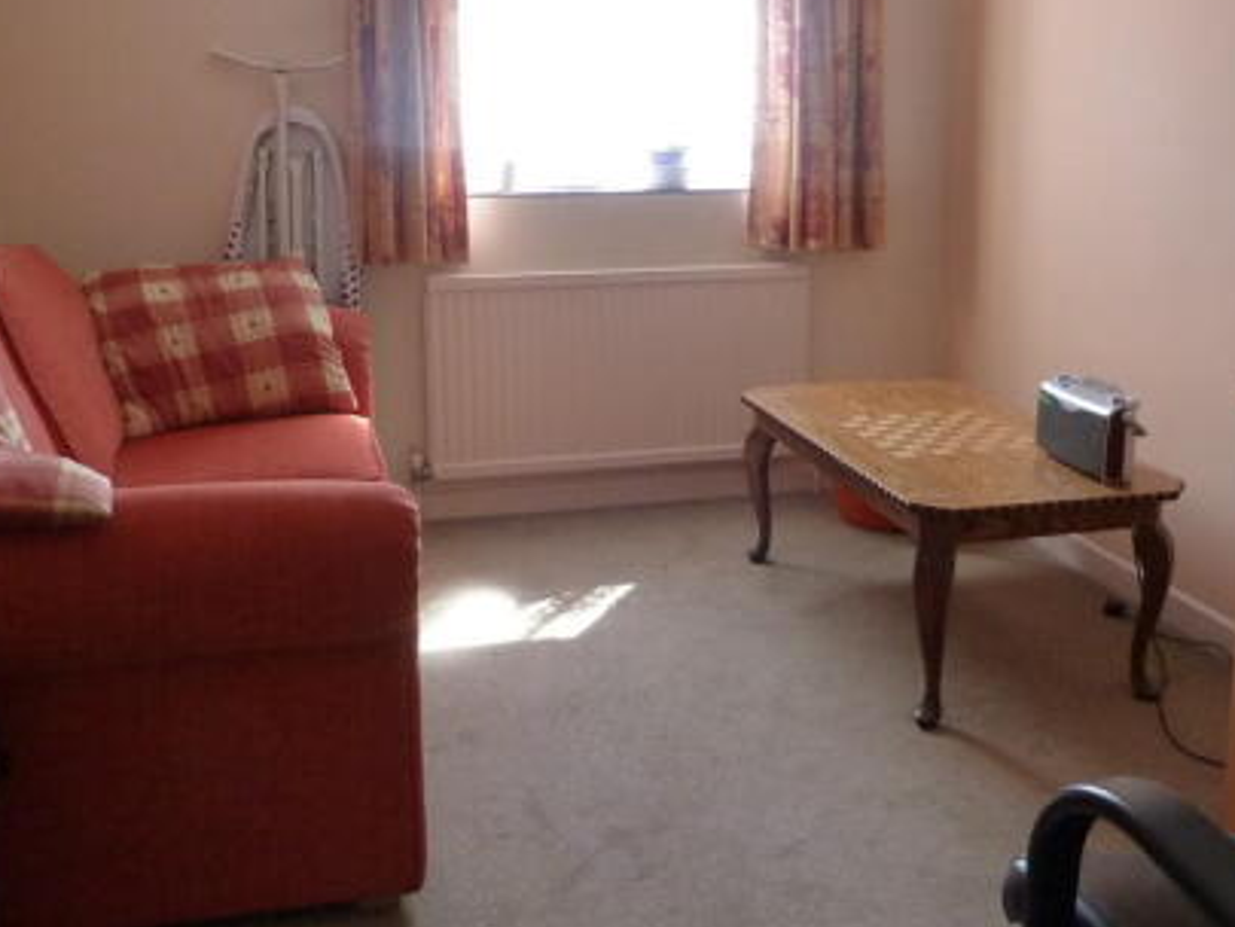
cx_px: 654
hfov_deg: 51.3
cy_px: 325
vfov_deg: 39.3
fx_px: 1285
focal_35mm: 36
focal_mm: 4.5
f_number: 2.8
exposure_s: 1/60
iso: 320
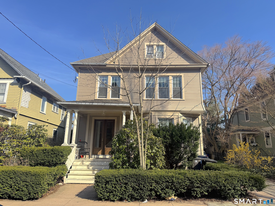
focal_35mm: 24
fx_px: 191
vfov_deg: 56.8
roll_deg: -0.5
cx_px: 138
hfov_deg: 71.6
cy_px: 103
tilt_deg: +14.4
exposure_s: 1/4167
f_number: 1.78
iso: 80
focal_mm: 6.76
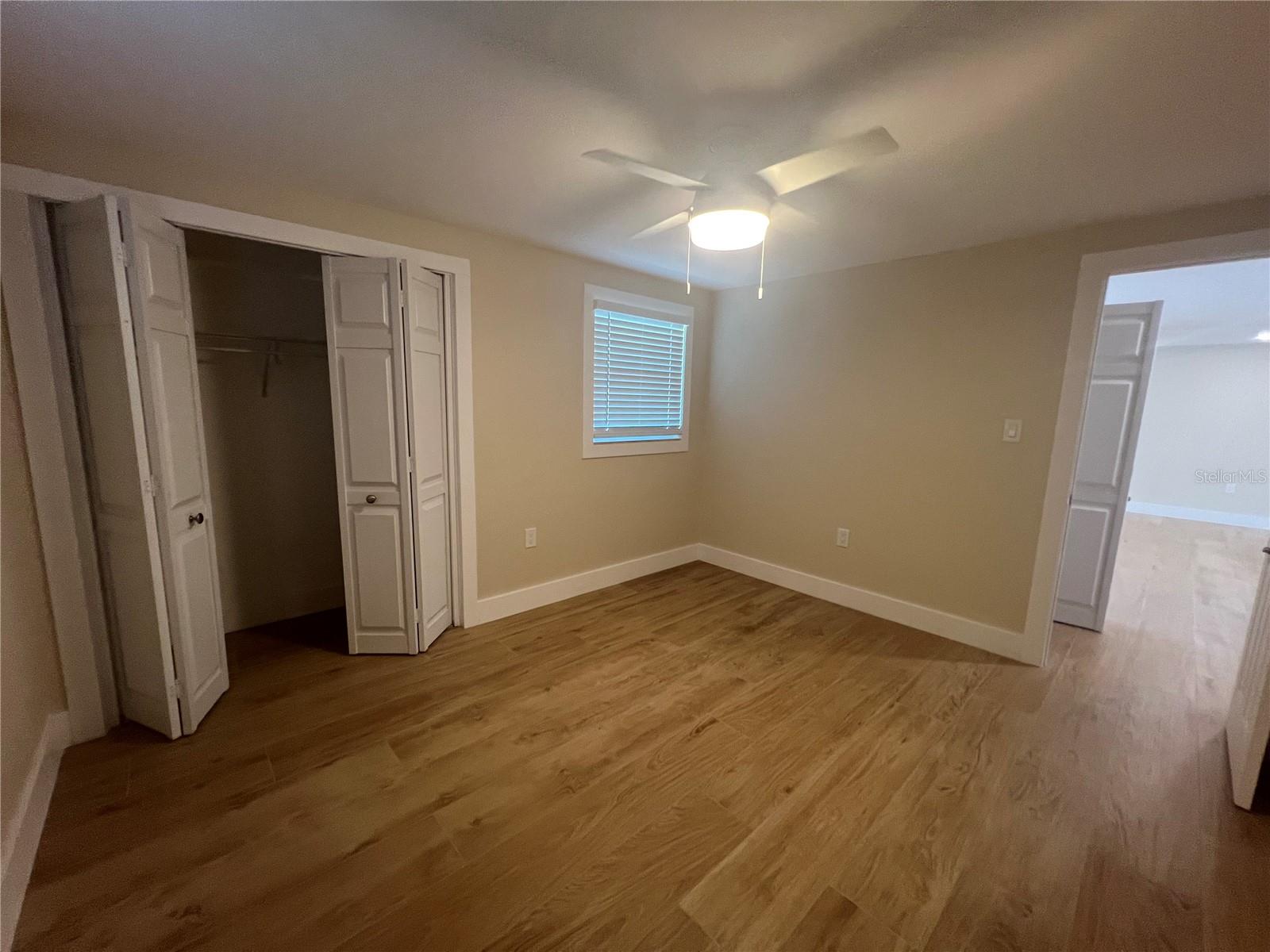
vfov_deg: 89.9
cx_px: 635
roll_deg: -4.2
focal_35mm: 13
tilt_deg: -6.7
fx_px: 477
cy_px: 476
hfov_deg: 106.2
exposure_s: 1/60
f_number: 1.8
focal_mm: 1.57
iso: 250
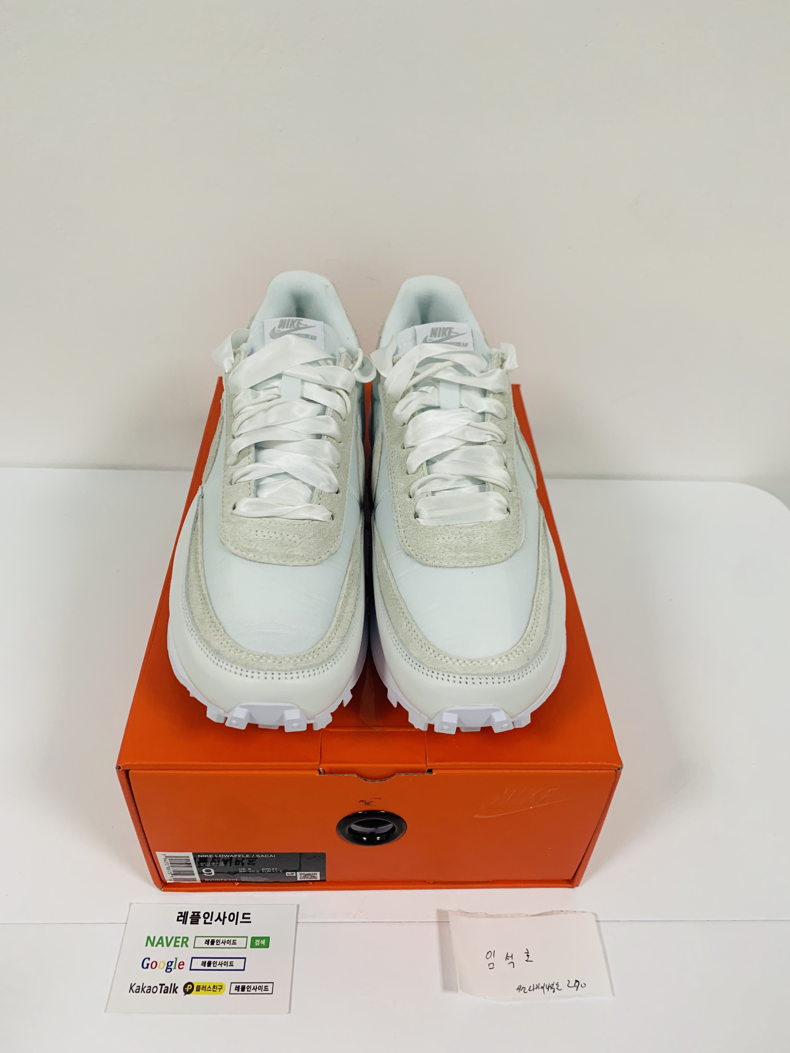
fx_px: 791
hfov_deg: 53.1
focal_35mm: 26
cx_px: 395
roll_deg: -3.9
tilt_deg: -41.3
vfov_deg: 67.3
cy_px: 526
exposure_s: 1/86
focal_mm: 4.25
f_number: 1.8
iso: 100
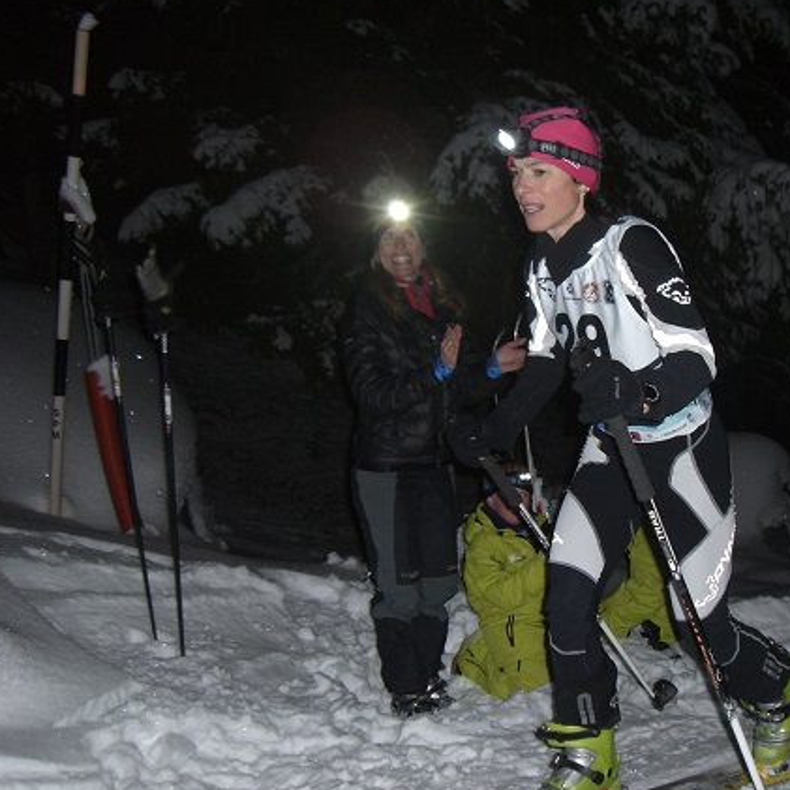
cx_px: 538
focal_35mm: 49
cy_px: 406
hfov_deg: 34.3
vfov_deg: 34.7
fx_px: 1265
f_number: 2.7
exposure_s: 1/60
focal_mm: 6.2
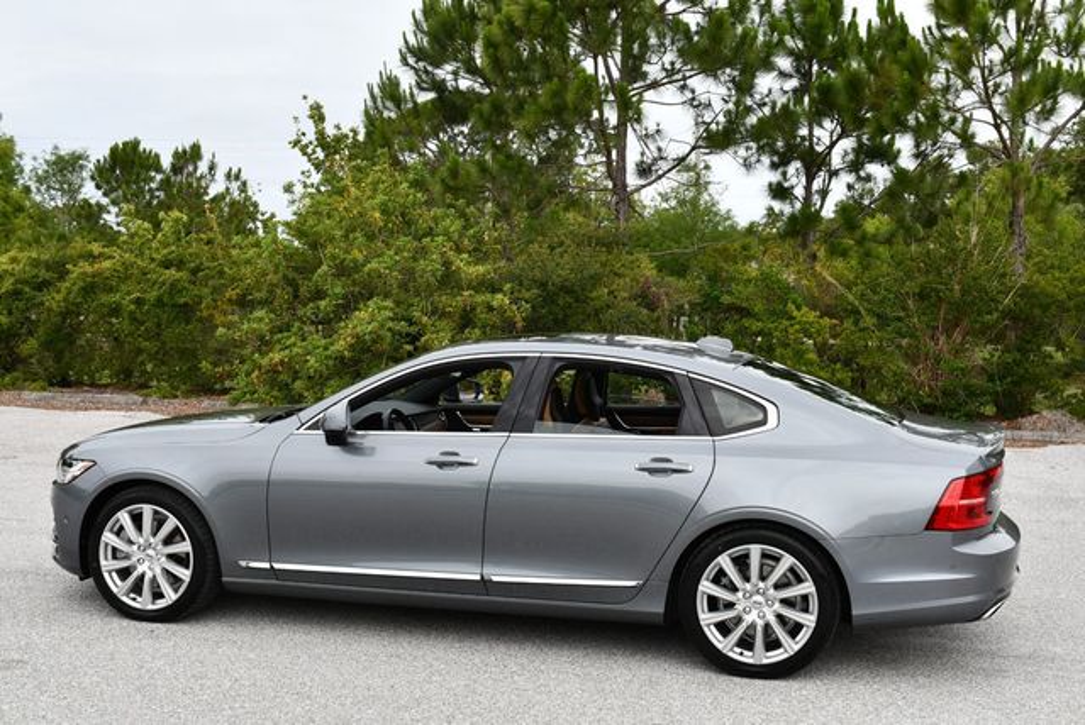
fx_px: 1327
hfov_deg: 44.5
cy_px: 362
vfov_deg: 30.6
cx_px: 542
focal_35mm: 44
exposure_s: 1/250
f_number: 8
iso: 140
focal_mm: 22
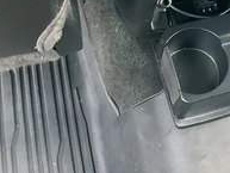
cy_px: -4
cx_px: 230
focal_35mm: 60
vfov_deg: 23.3
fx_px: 399
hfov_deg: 30.0
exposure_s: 1/25
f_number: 1.8
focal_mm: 3
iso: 640
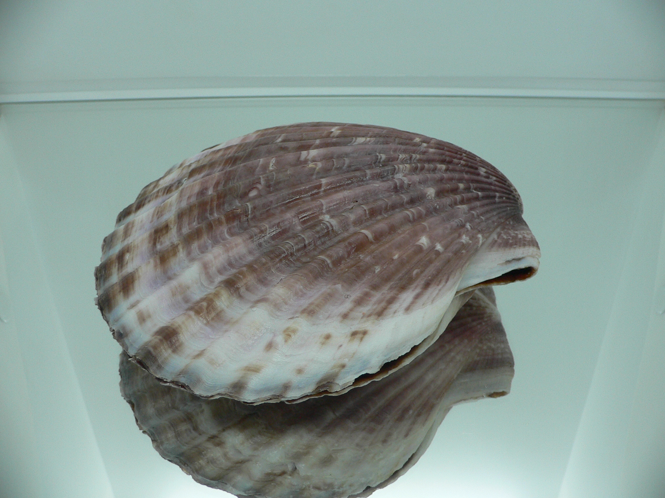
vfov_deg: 40.7
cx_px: 332
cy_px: 249
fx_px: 672
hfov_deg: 52.6
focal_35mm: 35
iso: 100
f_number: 2.8
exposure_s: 1/60
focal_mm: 4.6
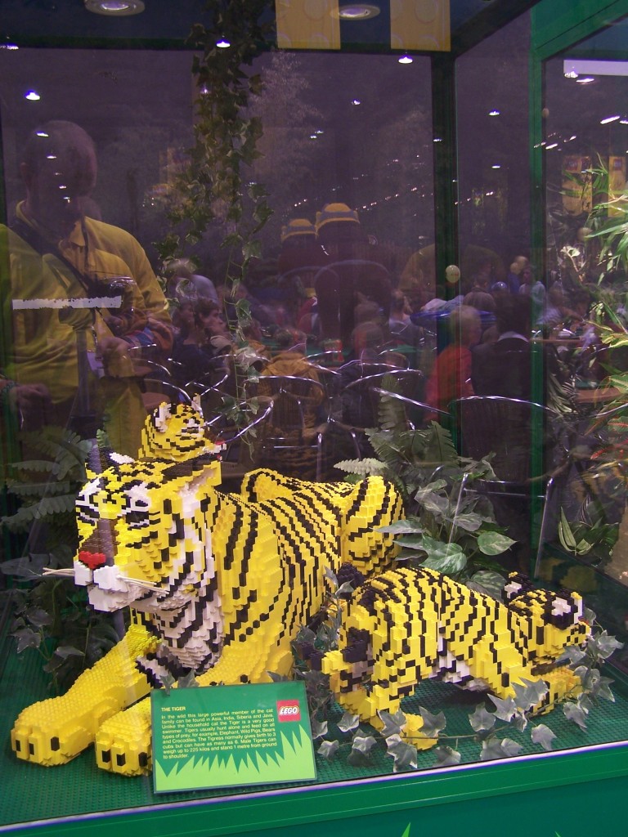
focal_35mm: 38
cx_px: 314
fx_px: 919
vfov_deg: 49.0
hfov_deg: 37.7
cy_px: 418
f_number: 2.8
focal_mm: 6.3
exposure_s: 1/2
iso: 80
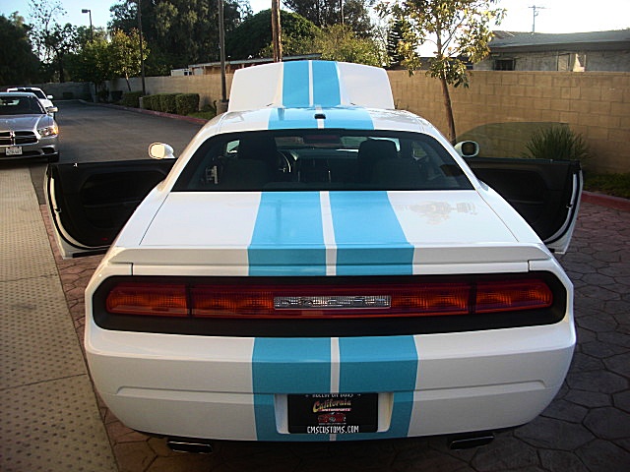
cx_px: 315
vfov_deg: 39.7
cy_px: 236
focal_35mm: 36
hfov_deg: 51.4
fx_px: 655
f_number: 2.8
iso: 50
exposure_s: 1/200
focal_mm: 6.3
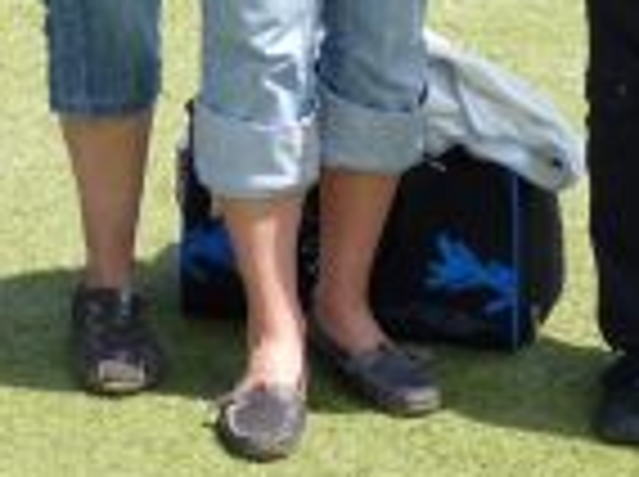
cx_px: 266
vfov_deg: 6.7
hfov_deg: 9.1
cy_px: -328
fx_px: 3999
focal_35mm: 217
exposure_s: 1/640
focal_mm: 8.5
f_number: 3.2
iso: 80
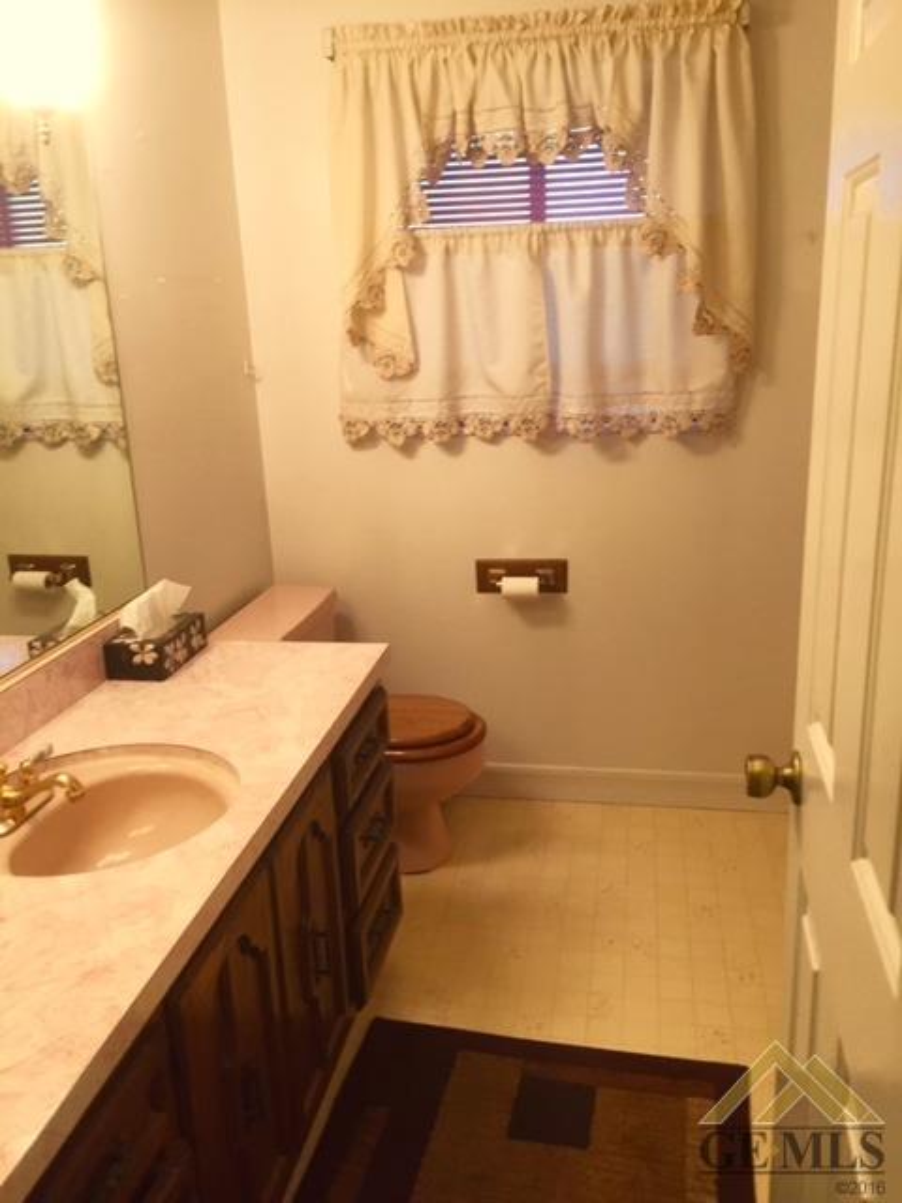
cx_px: 451
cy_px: 602
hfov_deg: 48.2
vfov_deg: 61.7
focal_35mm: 29
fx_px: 1008
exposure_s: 1/30
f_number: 2.2
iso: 125
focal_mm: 4.15
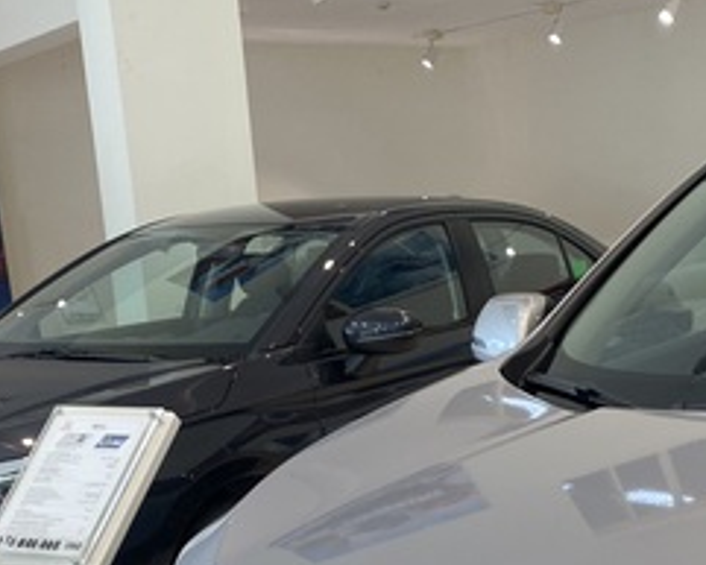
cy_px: 719
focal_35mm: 72
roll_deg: +2.4
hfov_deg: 25.8
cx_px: 592
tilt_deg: -18.5
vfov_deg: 19.7
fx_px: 1505
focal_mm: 4.25
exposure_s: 1/100
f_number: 1.8
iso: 64
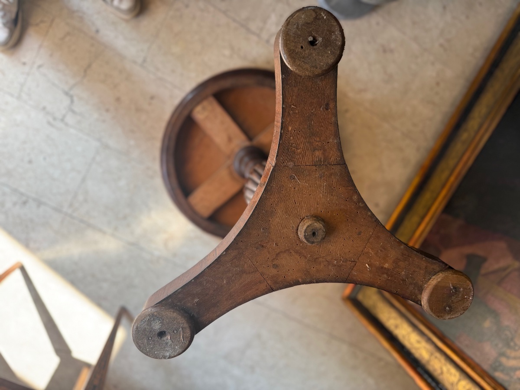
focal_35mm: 24
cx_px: 260
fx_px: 361
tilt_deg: -73.3
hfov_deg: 71.6
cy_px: 195
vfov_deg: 56.8
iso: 64
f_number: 1.78
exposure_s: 1/121
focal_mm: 6.76
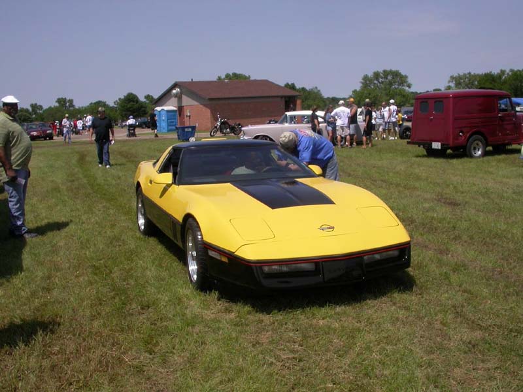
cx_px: 262
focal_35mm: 38
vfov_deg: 37.7
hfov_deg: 49.0
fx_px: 574
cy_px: 196
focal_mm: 7.85
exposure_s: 1/482
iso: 100
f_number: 7.5
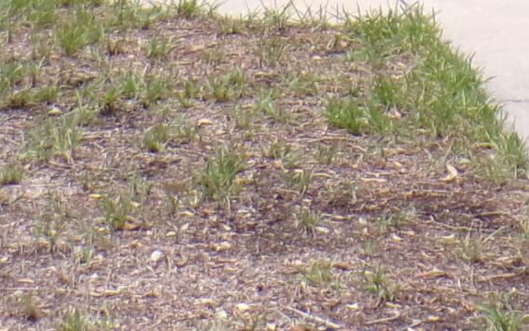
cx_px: 781
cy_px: -437
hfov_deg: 9.9
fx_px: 2956
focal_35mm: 205
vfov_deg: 6.2
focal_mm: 6.6
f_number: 3.3
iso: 200
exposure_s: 1/400
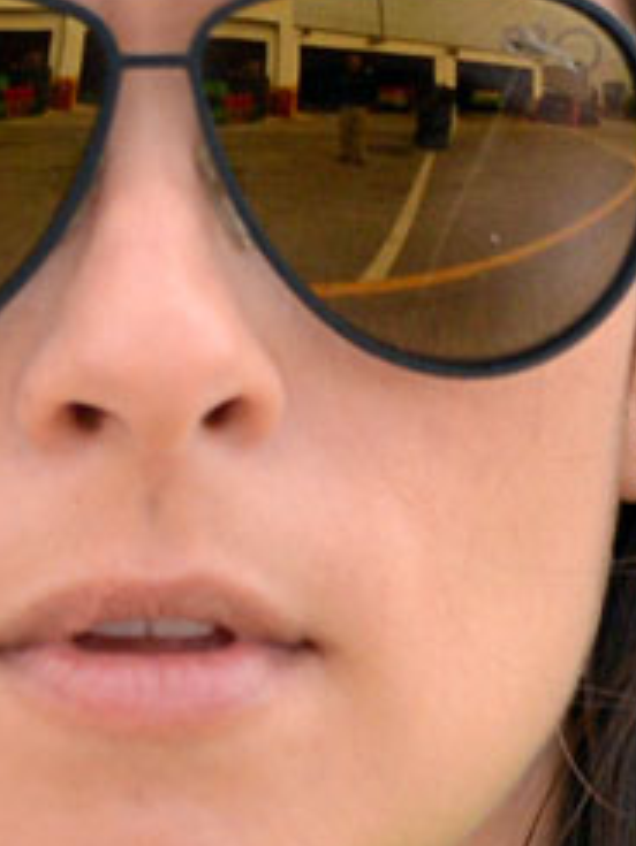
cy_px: 447
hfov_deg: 2.0
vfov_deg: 2.6
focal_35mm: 753
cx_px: 159
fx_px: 18430
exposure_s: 1/6400
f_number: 4
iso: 1250
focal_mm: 400
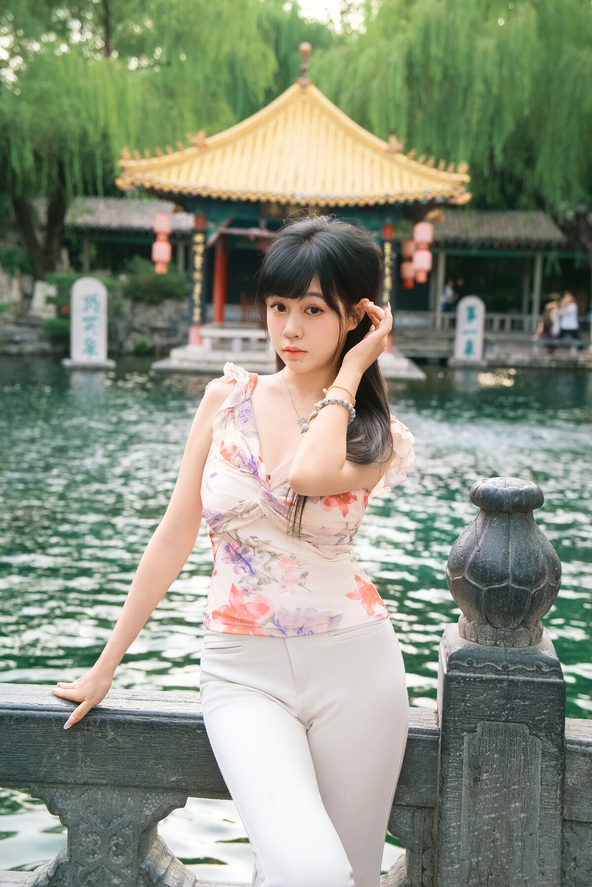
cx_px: 296
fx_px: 1134
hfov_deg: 29.3
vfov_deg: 42.7
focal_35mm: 46
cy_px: 444
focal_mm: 46
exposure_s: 1/125
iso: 320
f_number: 4
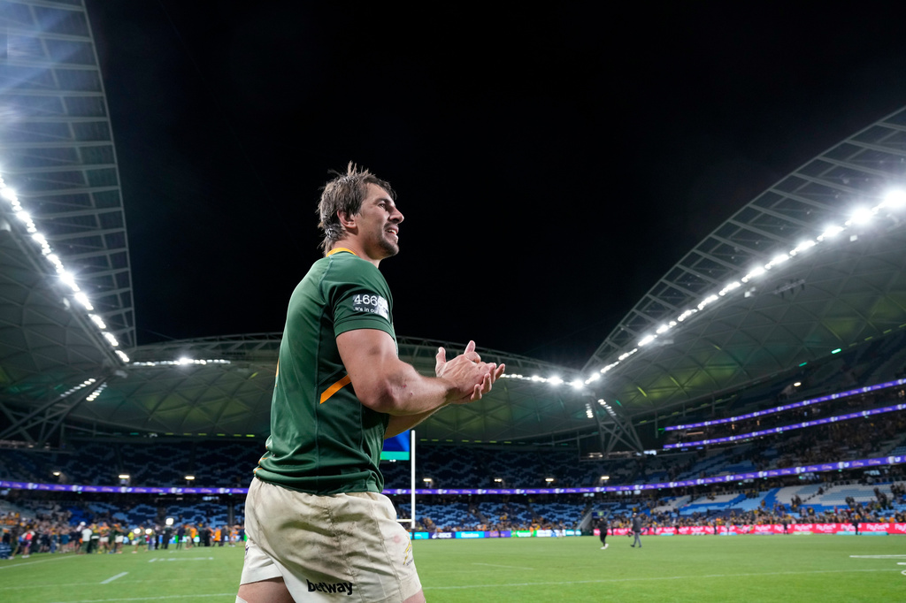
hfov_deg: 63.7
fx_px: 730
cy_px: 302
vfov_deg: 44.9
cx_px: 453
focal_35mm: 29
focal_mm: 29
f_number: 5
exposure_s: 1/400
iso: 2000
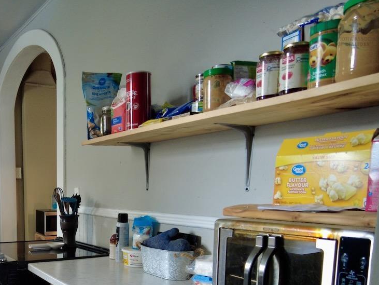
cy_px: 245
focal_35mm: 35
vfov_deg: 38.5
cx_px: 70
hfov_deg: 49.2
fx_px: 383
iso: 200
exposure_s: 1/13
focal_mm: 4.4
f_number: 1.8
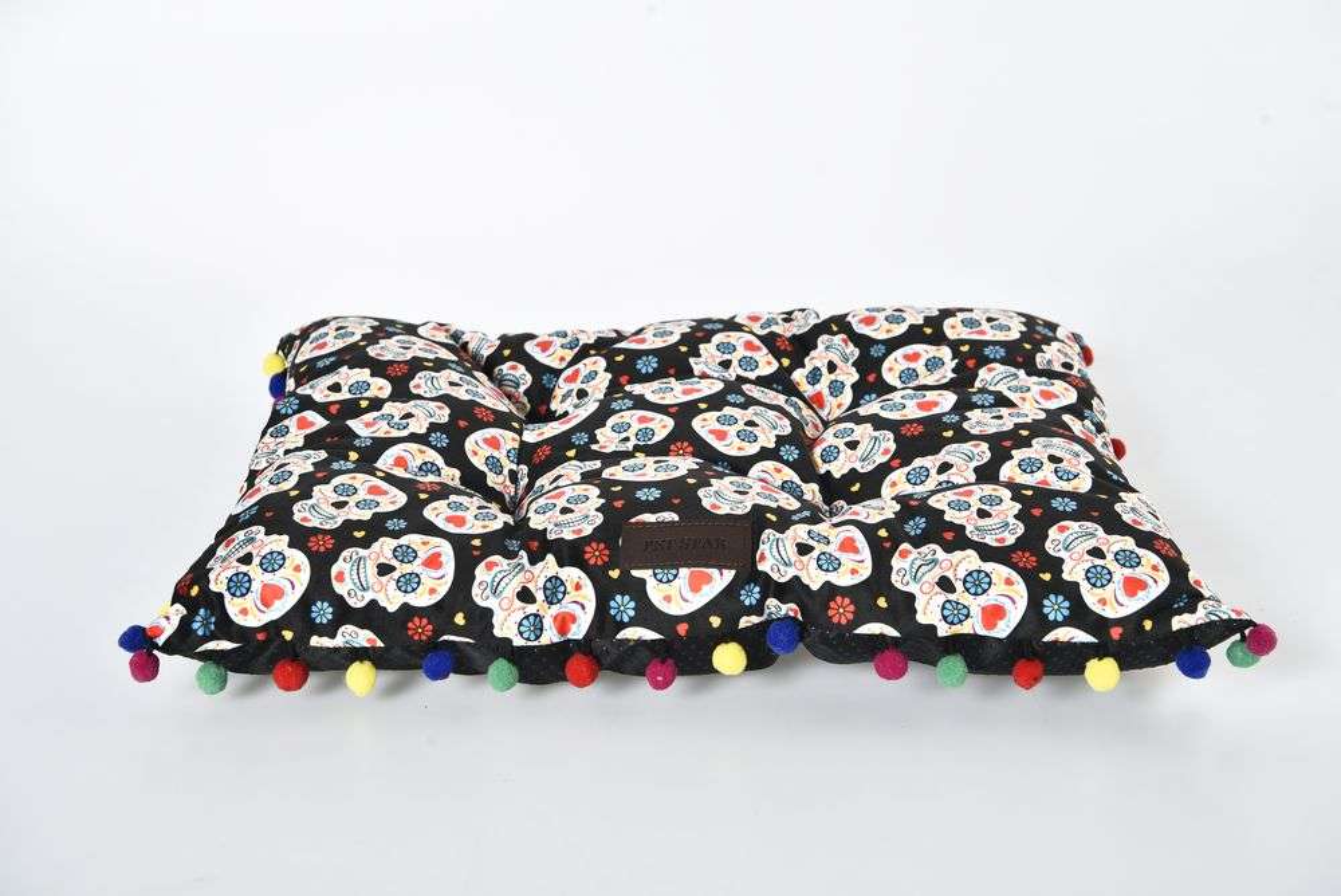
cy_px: 448
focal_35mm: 58
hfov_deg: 34.5
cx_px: 670
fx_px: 2162
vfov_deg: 23.4
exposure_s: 1/125
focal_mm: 58
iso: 320
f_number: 9
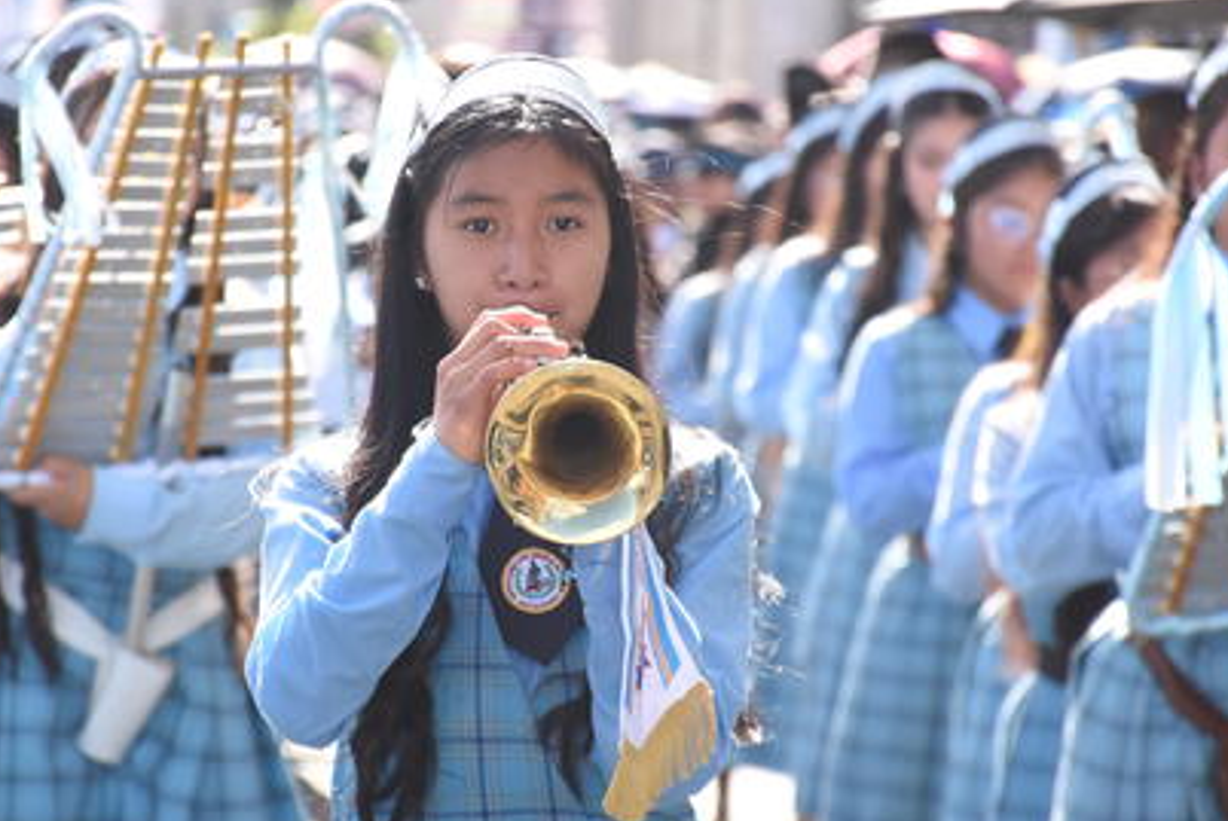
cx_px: 568
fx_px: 8913
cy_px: 394
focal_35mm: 261
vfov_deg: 5.3
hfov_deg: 7.9
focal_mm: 140
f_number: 5.6
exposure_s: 1/800
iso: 800
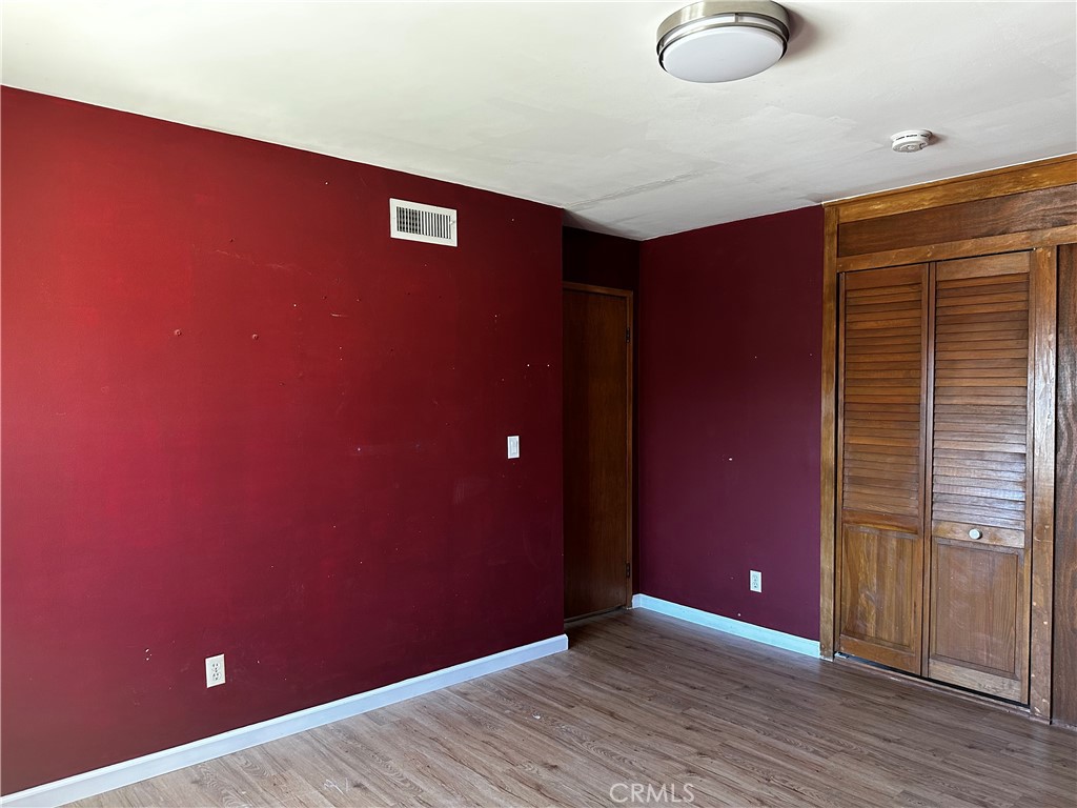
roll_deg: -0.4
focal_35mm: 24
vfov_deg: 56.8
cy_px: 404
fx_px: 747
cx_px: 538
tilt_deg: -0.5
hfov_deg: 71.6
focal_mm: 6.86
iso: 250
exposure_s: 1/61
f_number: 1.78
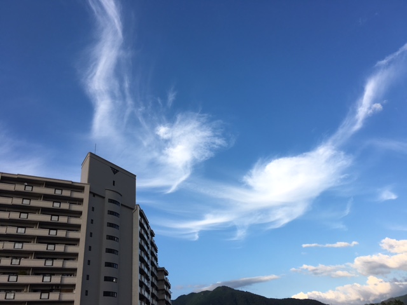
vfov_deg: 48.2
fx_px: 341
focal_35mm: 29
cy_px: 152
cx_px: 204
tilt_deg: +31.8
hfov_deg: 61.7
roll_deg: +6.7
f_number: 2.2
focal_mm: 4.15
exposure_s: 1/827
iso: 25
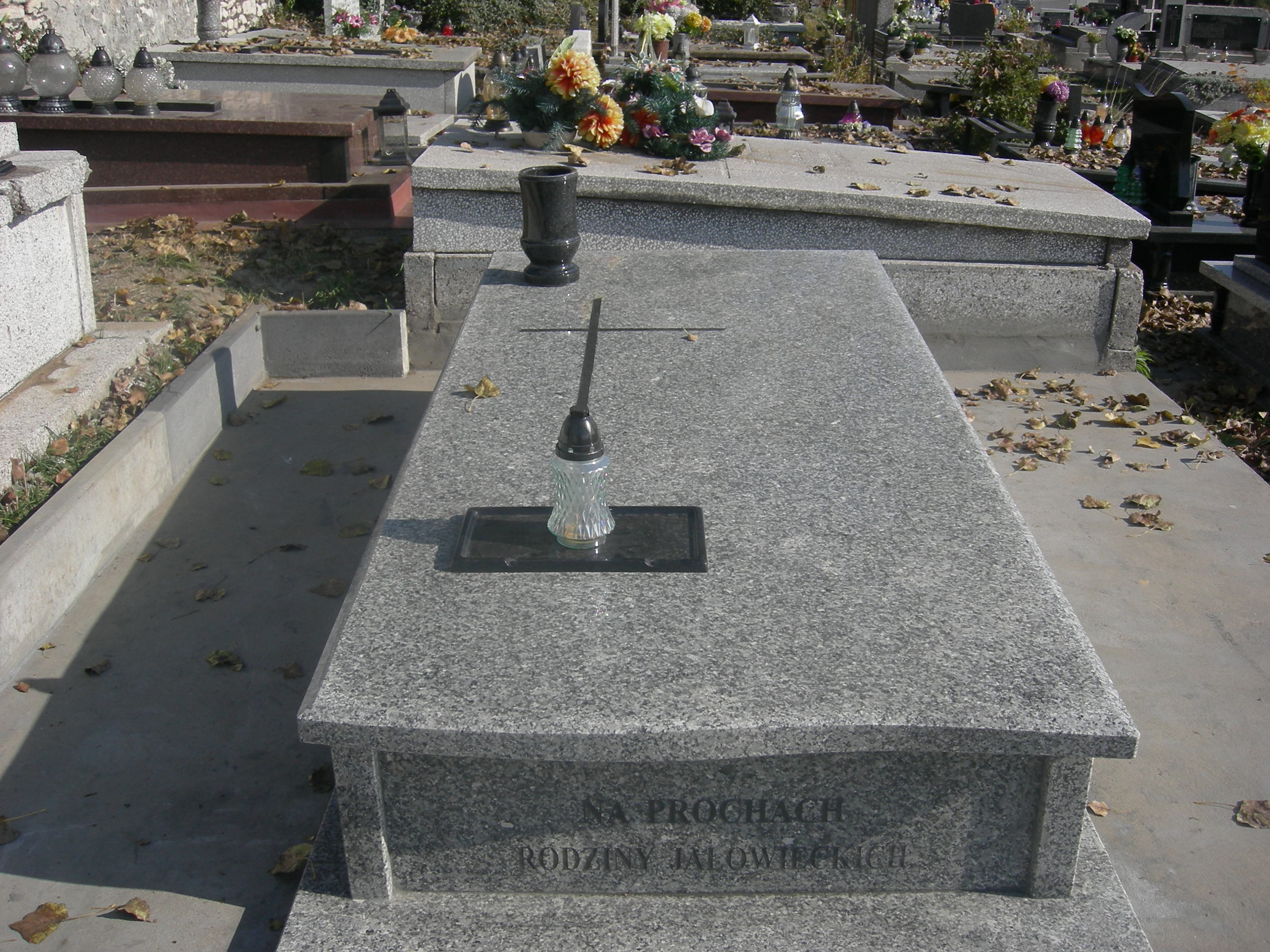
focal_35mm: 36
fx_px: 1321
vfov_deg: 39.7
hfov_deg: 51.4
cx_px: 635
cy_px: 476
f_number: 7.6
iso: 64
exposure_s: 1/744
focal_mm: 7.5
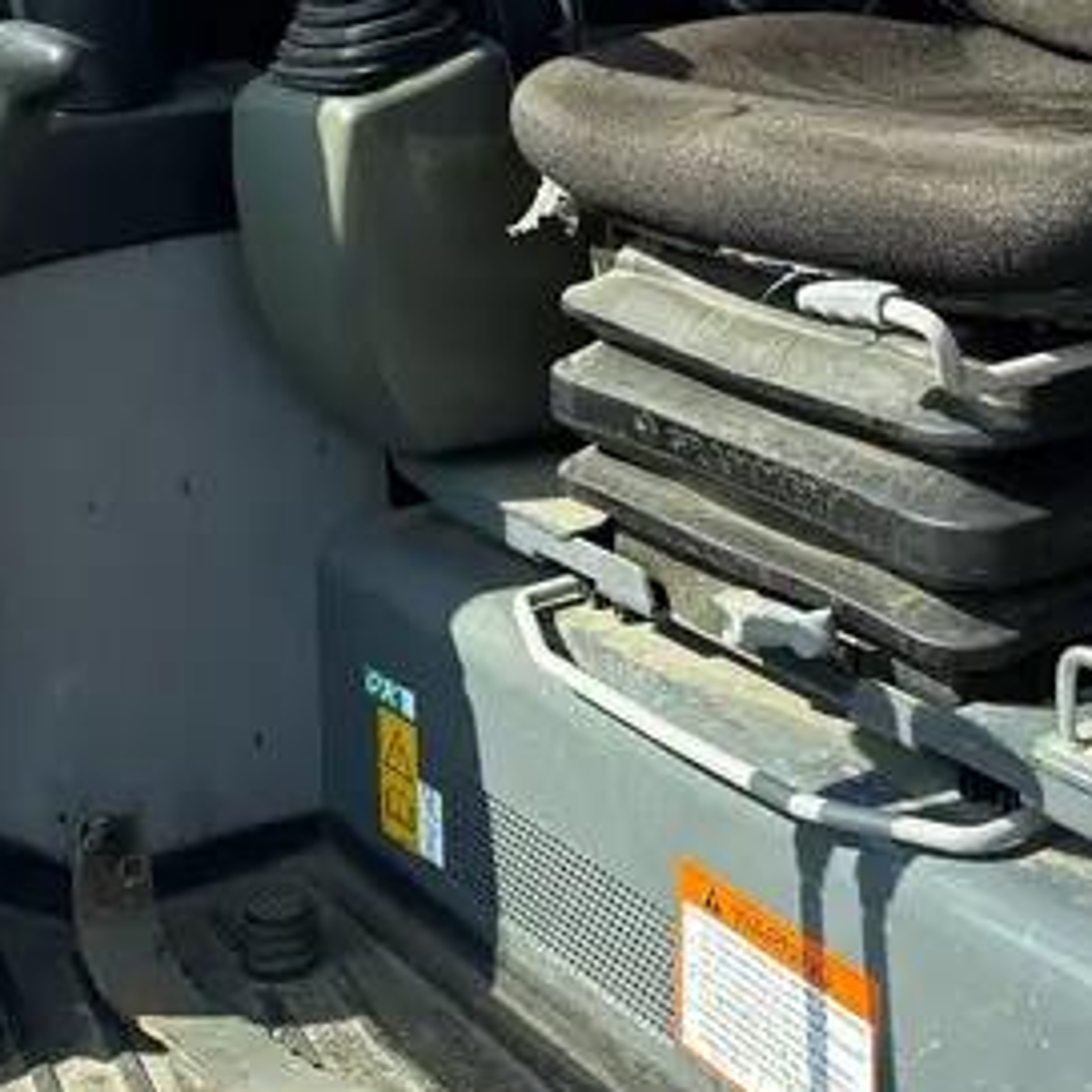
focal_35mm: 62
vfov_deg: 26.5
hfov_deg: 27.7
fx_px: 2213
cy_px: 46
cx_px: 486
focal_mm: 5.96
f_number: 1.6
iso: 50
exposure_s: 1/1239
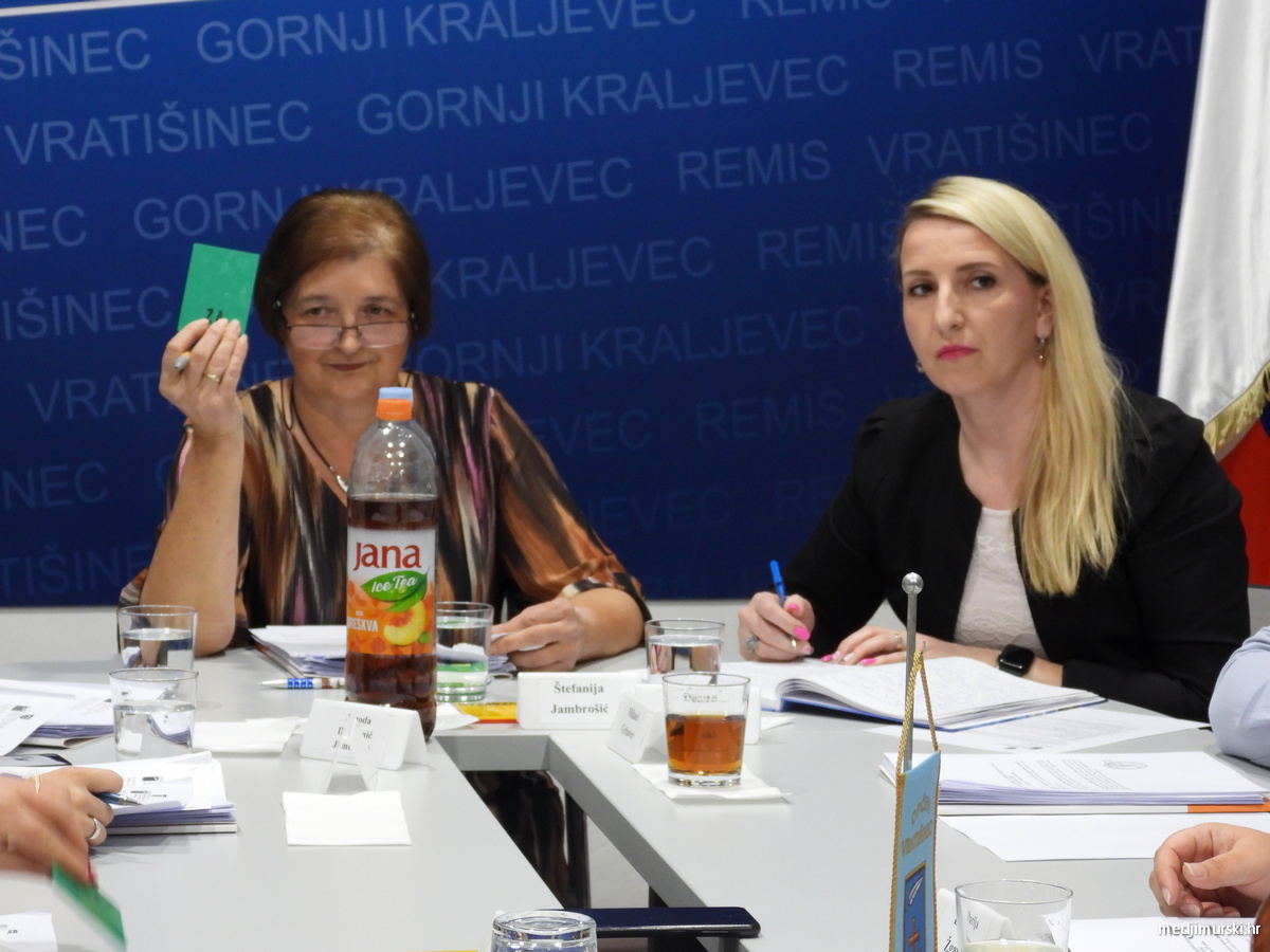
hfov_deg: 17.1
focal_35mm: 115
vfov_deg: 12.9
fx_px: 4219
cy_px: 476
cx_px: 635
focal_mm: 20.7
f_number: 4
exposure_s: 1/50
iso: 400
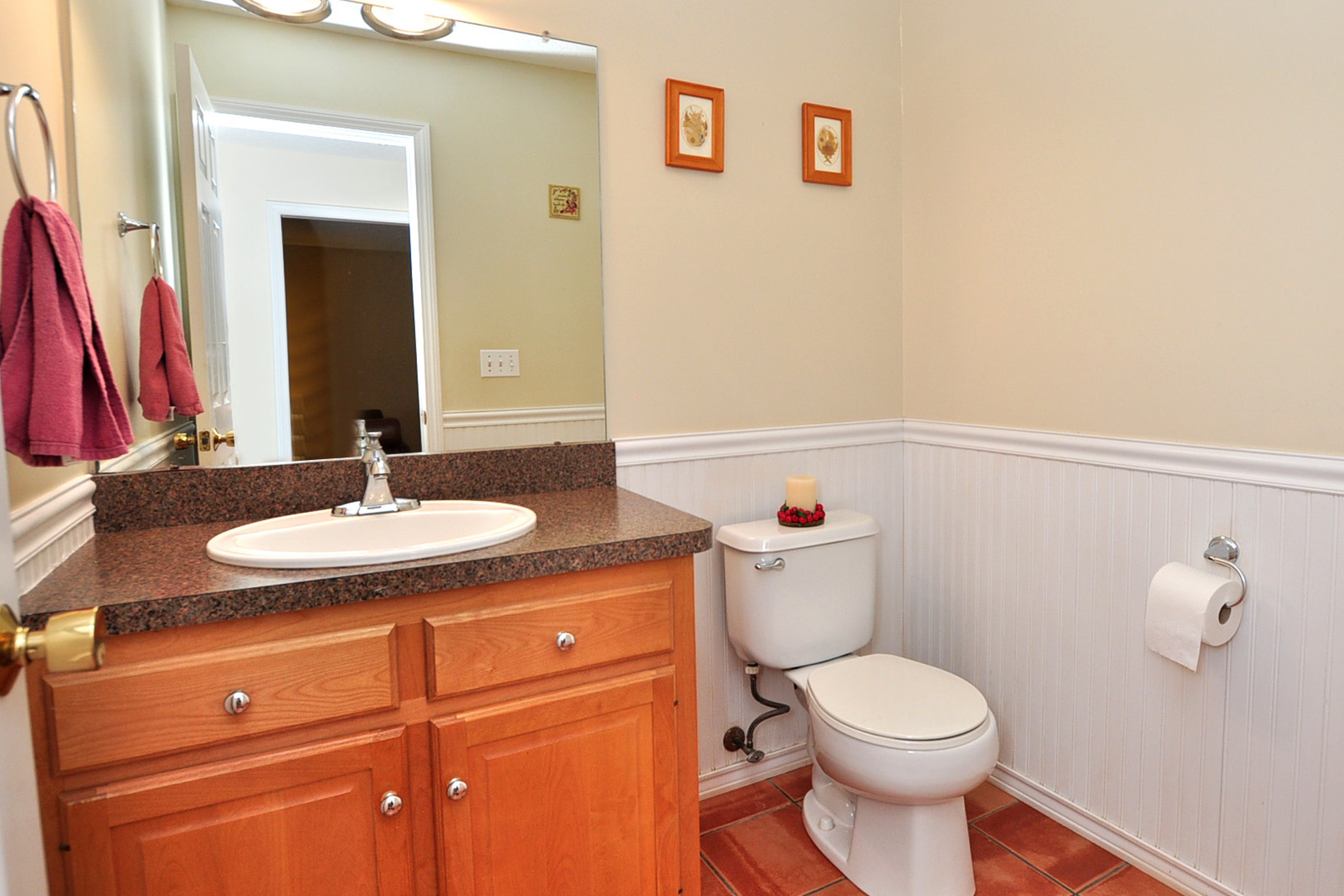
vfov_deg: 61.8
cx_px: 733
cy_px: 402
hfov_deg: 83.8
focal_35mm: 20
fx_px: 747
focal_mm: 10
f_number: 5
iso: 250
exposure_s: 1/100
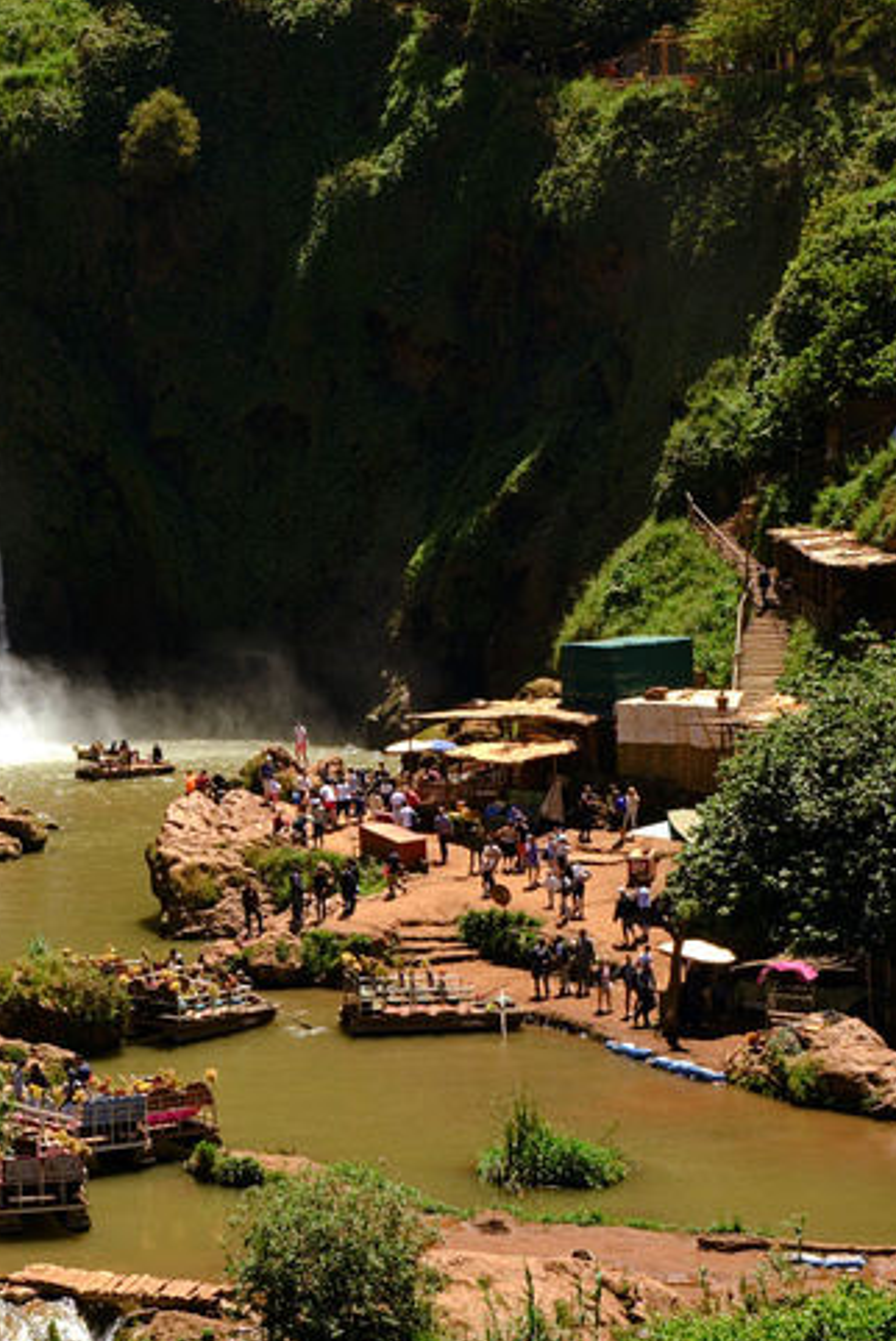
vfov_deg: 23.4
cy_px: 623
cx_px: -134
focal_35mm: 87
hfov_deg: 15.3
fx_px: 3243
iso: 400
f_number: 11
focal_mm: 23
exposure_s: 1/160
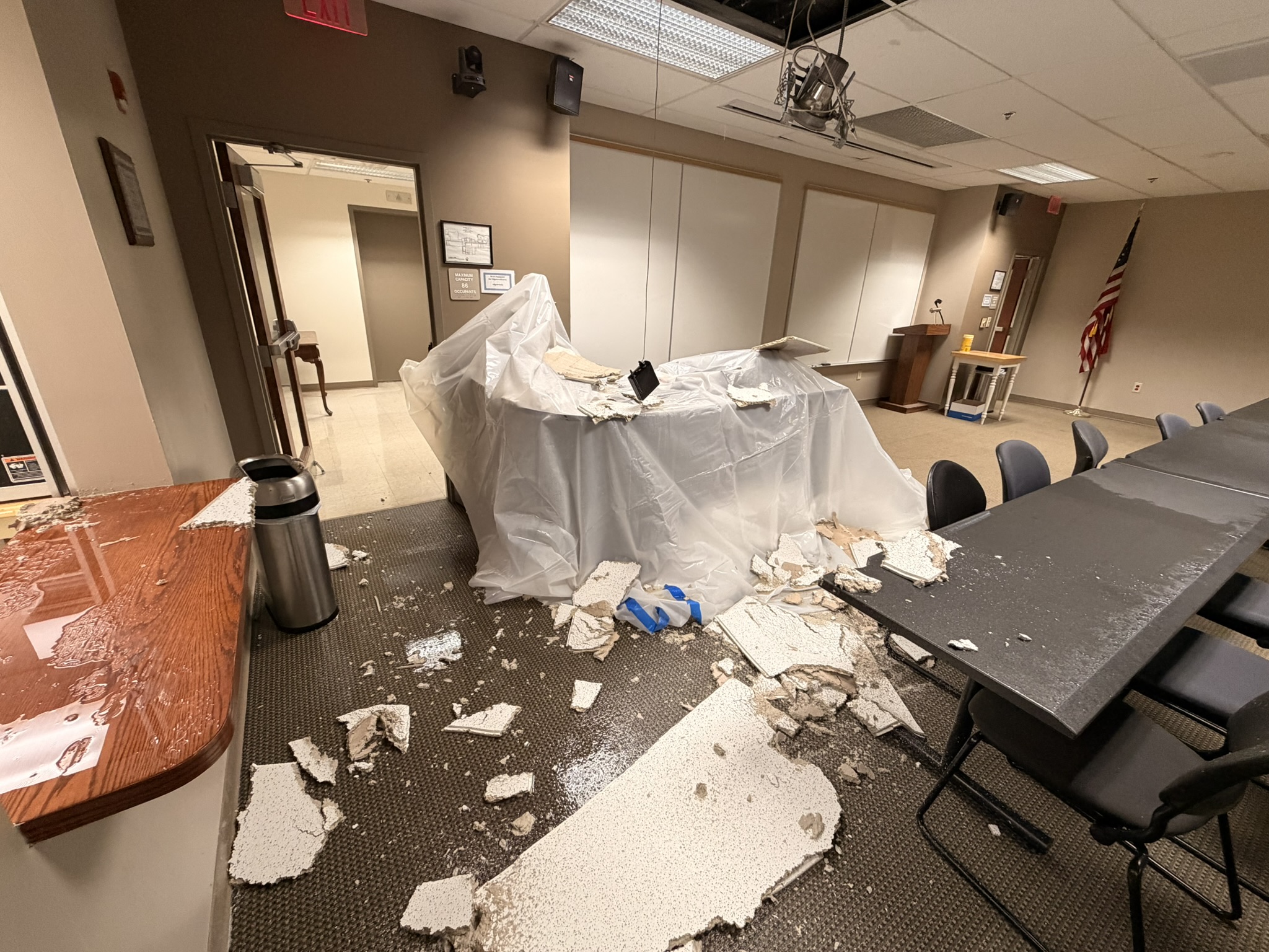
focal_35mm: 14
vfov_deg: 85.7
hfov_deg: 102.1
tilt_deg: -22.1
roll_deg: -2.2
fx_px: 513
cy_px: 476
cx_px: 634
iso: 250
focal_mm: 2.22
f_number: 2.2
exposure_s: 1/60
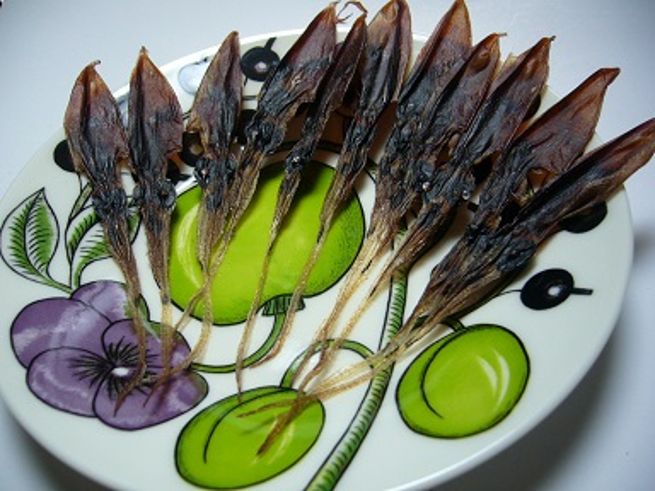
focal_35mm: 35
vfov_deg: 40.7
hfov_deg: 52.6
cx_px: 328
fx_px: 662
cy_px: 246
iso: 100
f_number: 2.8
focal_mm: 5.8
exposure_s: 1/15
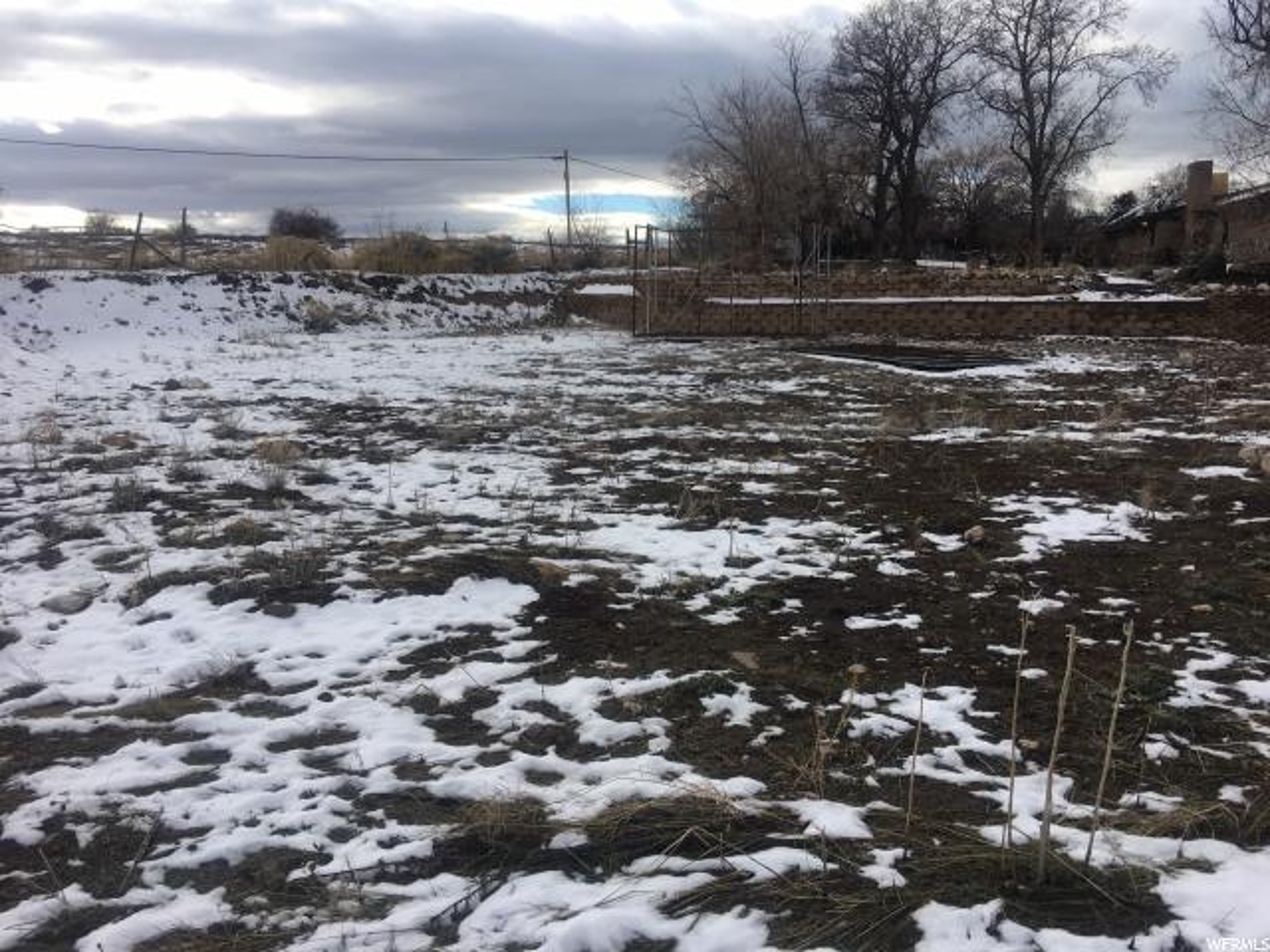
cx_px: 635
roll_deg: +1.1
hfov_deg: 61.7
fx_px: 1064
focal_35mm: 29
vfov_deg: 48.2
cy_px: 476
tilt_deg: -8.7
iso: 25
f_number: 2.2
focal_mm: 4.15
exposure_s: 1/905
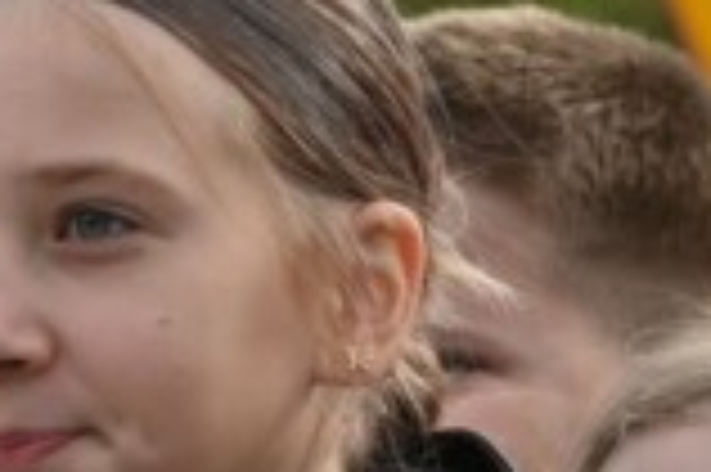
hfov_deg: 3.6
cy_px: 721
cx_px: -598
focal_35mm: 571
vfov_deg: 2.4
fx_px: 11265
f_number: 5.6
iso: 110
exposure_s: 1/250
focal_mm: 75
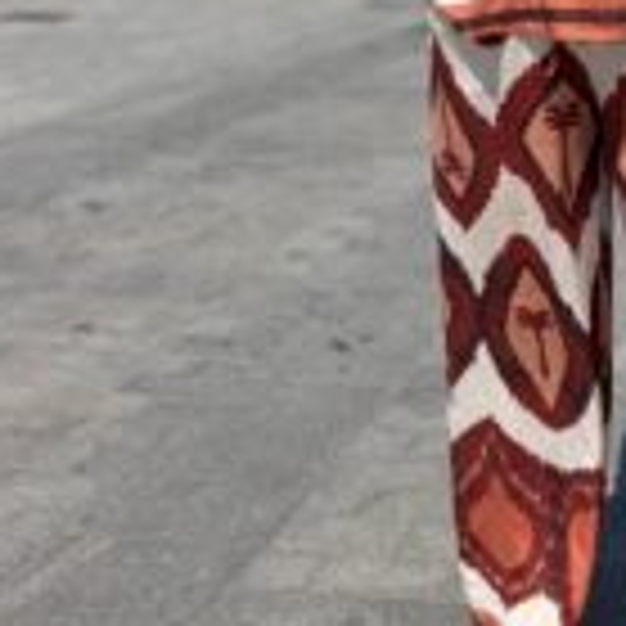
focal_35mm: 61
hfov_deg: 26.4
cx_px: 653
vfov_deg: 26.6
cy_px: -9
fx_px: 1248
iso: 80
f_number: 1.78
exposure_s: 1/6711
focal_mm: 6.76
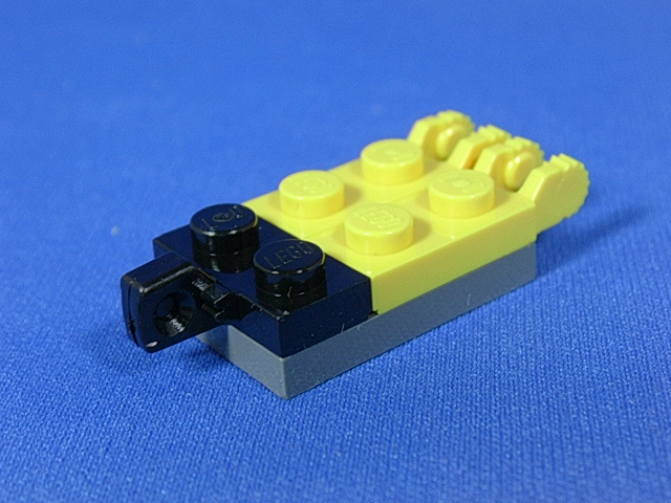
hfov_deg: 26.0
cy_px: 252
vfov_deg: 19.6
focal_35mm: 75
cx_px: 336
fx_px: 1454
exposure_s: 1/8.9
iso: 70
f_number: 3.8
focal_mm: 11.3
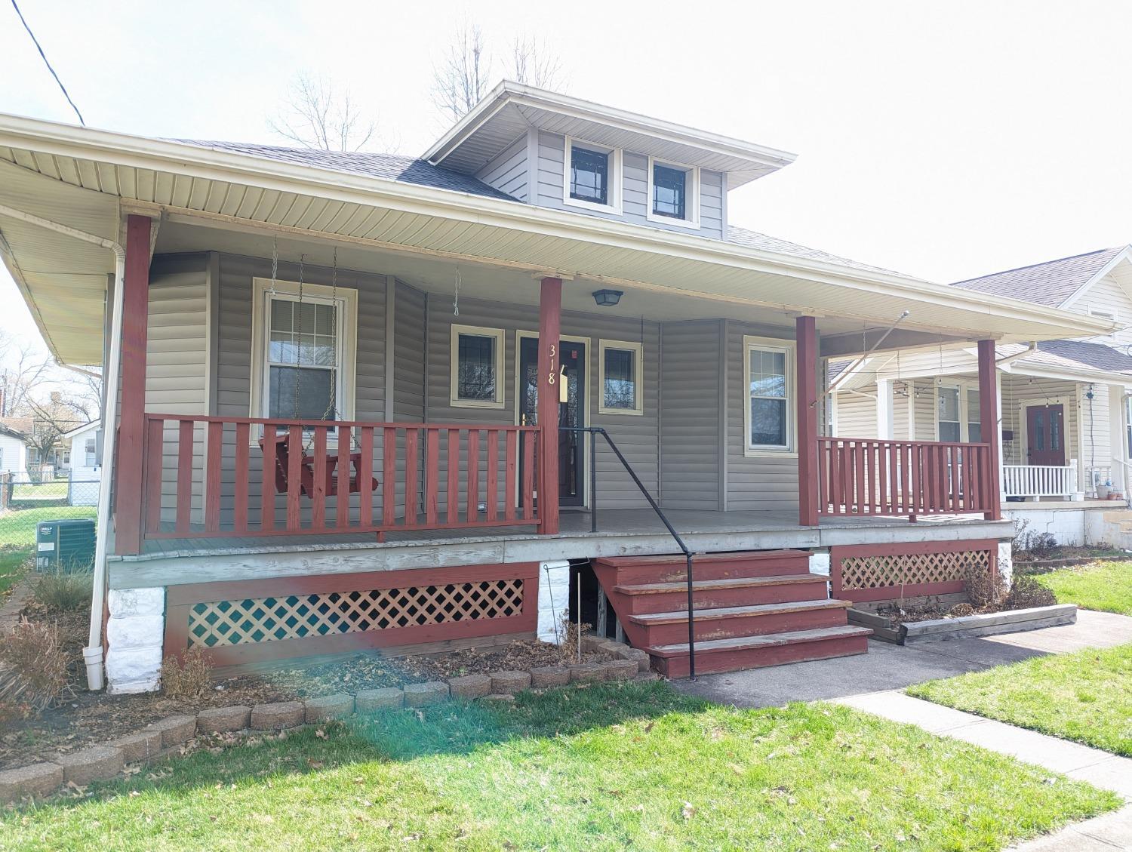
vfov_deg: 56.9
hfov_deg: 71.5
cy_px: 426
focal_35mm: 24
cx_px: 566
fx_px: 786
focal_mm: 6.81
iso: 47
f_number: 1.85
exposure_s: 1/301
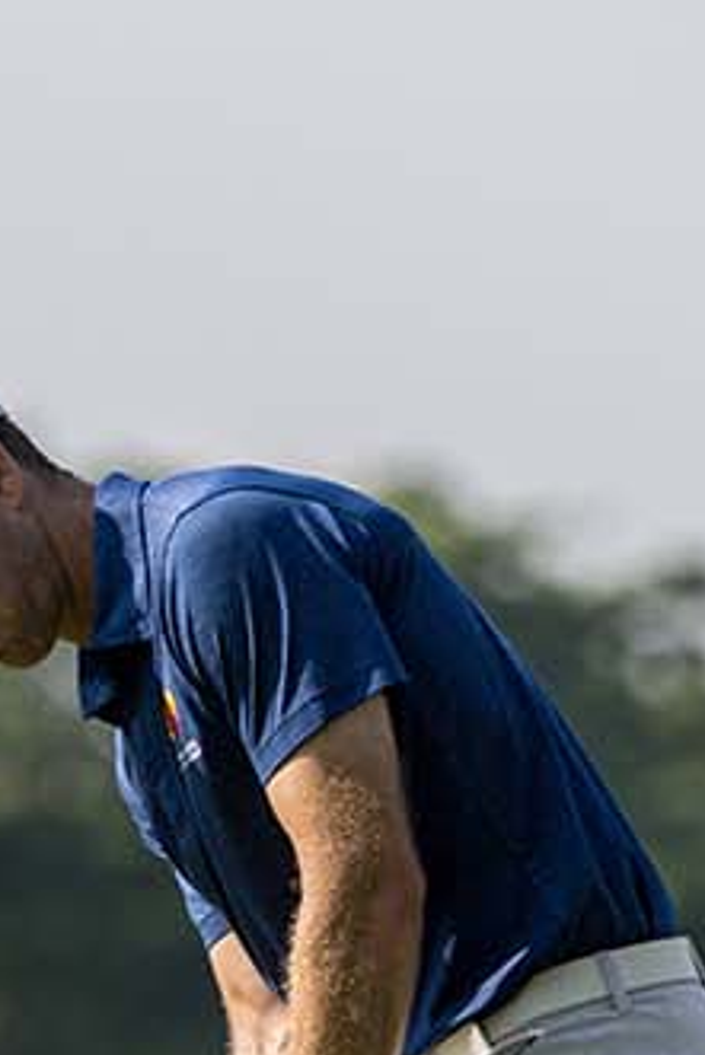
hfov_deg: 1.9
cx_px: -80
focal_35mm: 718
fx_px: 21068
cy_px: 940
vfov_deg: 2.9
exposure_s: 1/4000
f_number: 3.2
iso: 500
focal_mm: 165
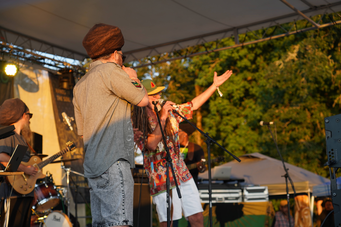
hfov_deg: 29.2
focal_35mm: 69
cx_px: 170
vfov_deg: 19.7
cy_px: 114
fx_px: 654
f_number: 4
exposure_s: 1/160
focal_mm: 69
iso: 200
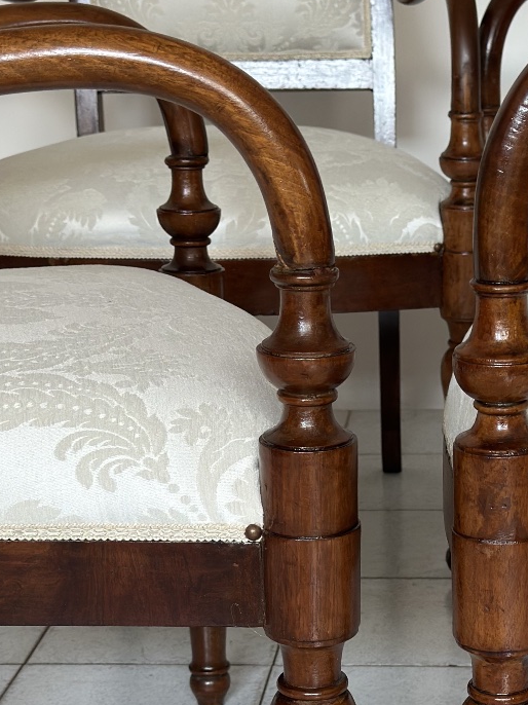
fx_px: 1709
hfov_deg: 17.4
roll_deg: -0.2
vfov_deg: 23.1
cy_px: 521
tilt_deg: -18.4
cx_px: 422
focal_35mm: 84
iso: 125
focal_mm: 6.86
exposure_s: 1/68
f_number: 1.78
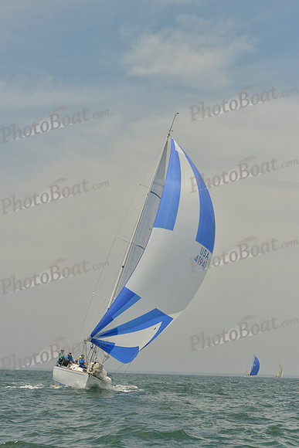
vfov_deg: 28.8
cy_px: 224
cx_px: 150
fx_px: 871
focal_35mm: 70
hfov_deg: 19.5
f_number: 13
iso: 560
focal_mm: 70
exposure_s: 1/1600
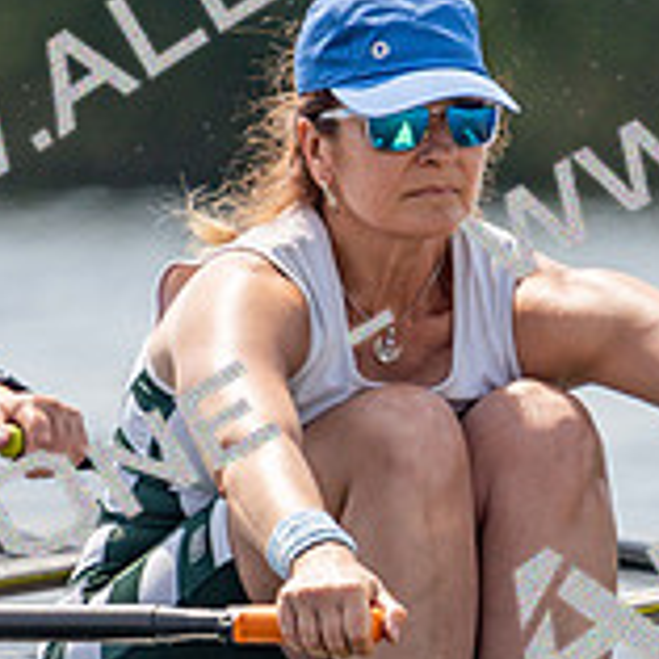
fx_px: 35818
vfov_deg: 1.1
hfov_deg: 1.1
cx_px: 155
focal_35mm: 1663
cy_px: 350
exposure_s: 1/1600
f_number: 6.3
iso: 320
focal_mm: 529
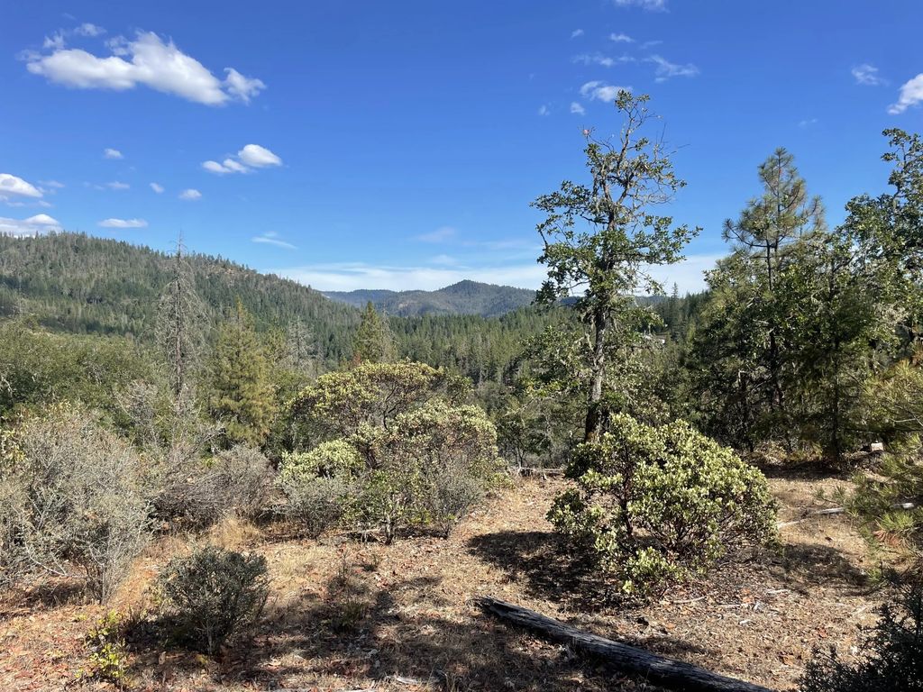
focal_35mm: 26
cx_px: 462
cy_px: 346
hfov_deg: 67.3
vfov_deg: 53.1
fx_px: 693
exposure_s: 1/2817
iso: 32
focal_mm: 4.2
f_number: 1.6
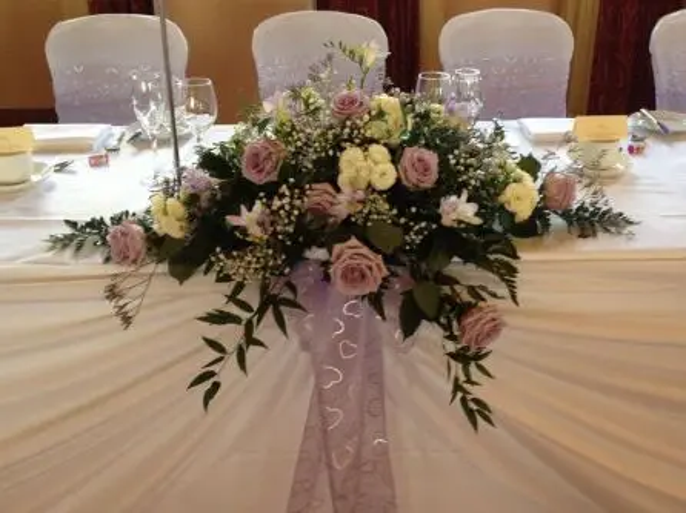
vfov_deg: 40.7
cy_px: 256
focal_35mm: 35
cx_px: 343
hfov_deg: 52.7
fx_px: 693
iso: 50
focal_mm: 4.28
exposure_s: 1/24
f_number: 2.4
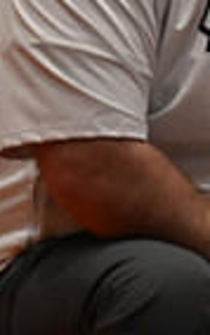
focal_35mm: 1001
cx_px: 630
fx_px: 9148
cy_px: 18
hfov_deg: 1.3
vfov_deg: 2.1
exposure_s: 1/960
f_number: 2.8
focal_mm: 160
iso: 2000
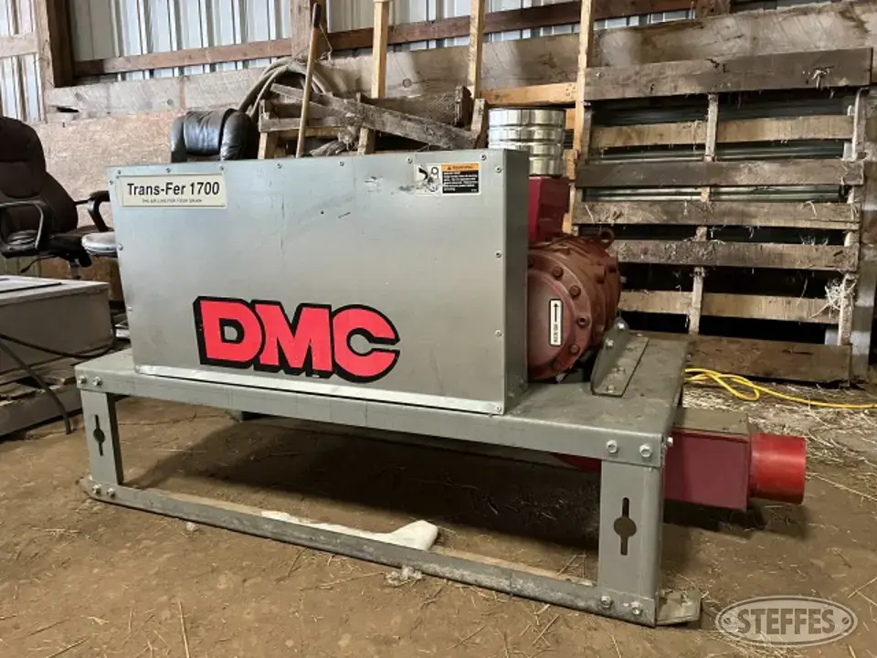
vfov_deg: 53.1
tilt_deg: -10.7
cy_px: 329
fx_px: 659
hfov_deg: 67.3
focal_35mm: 26
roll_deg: -0.1
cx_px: 438
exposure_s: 1/48
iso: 500
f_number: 1.5
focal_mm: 5.7
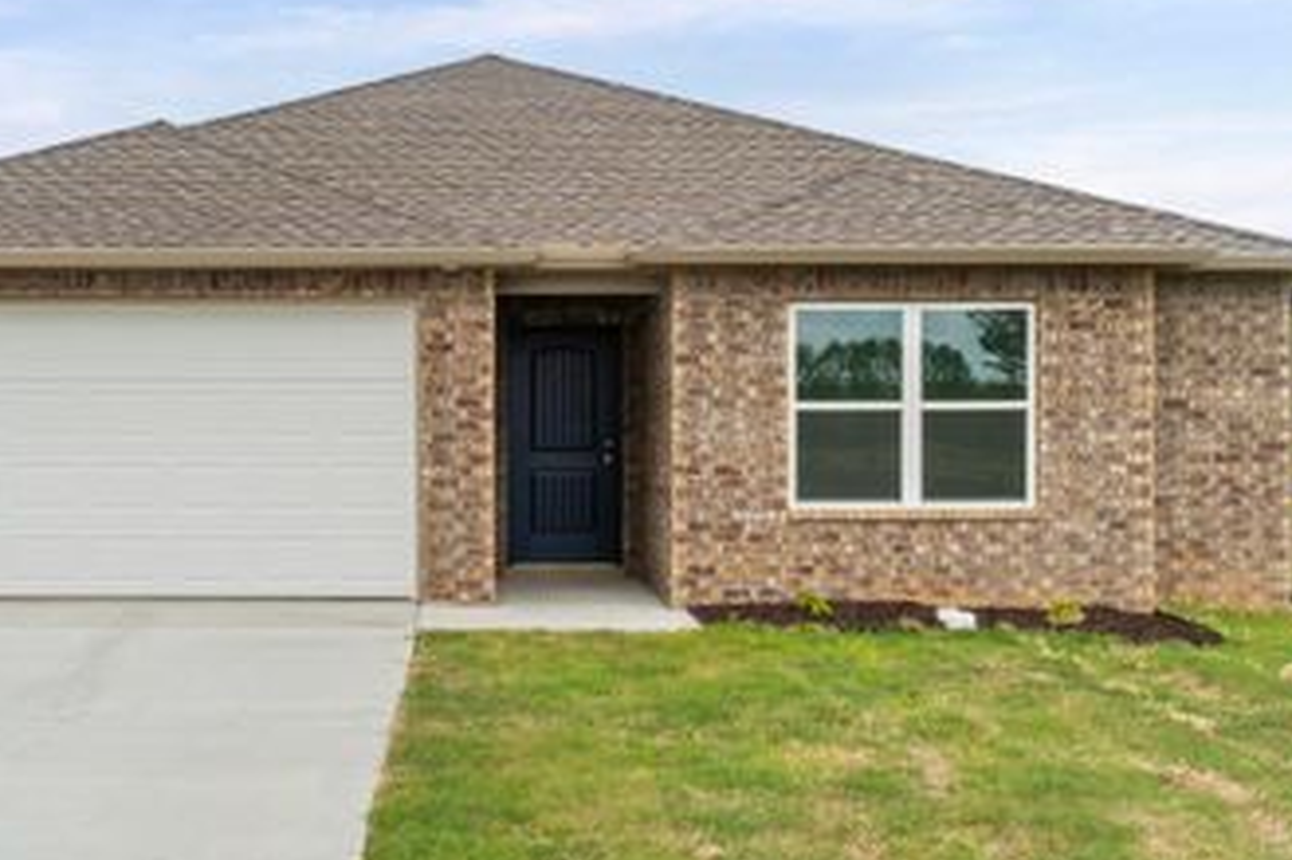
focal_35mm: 41
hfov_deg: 47.1
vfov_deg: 32.6
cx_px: 507
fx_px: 1471
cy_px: 469
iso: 250
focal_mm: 18
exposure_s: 1/125
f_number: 9
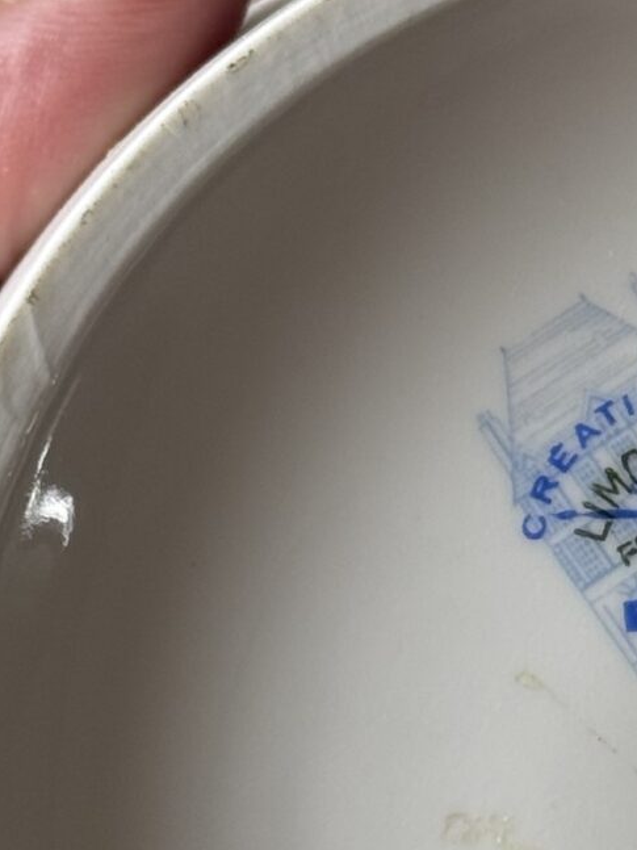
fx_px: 4663
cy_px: 461
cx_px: 712
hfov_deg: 7.8
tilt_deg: -61.6
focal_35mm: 190
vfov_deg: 10.4
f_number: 1.78
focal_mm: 6.76
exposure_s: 1/120
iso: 100
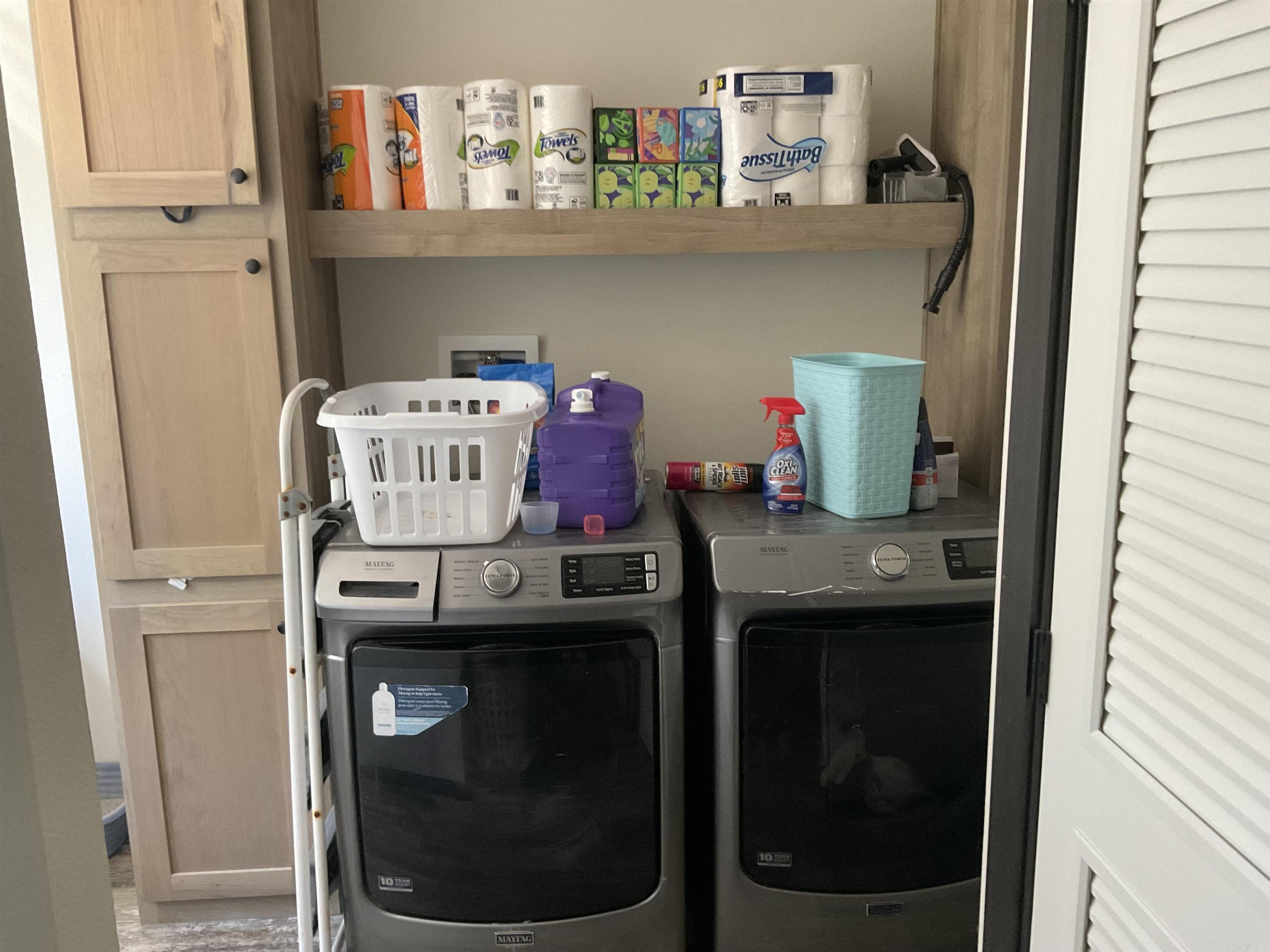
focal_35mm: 29
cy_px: 476
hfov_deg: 61.7
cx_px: 635
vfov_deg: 48.2
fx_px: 1064
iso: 250
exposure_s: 1/60
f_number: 1.8
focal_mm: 3
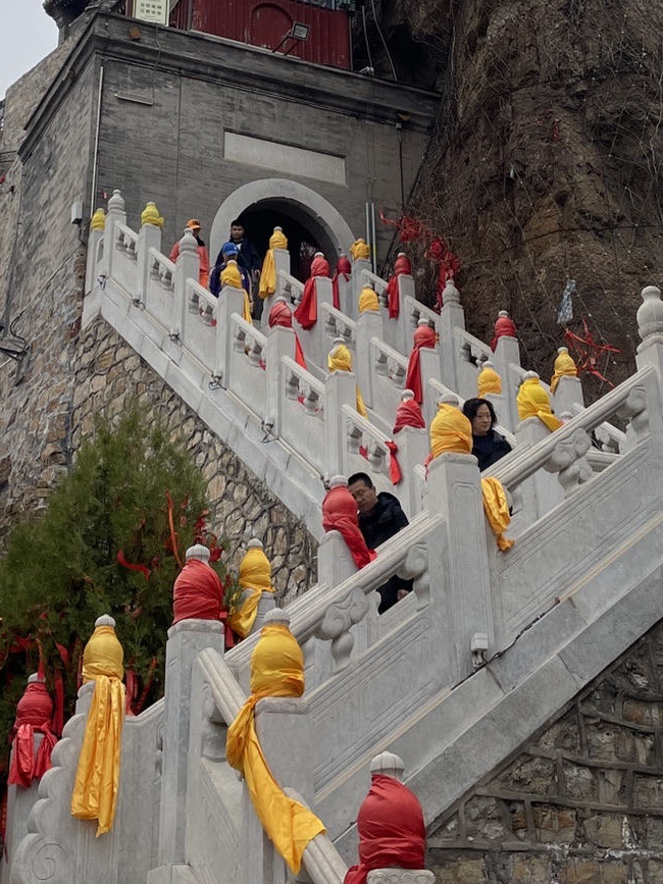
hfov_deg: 24.4
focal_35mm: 60
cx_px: 304
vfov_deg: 30.9
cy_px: 111
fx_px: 1533
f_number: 1.6
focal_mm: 4.2
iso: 32
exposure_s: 1/4831
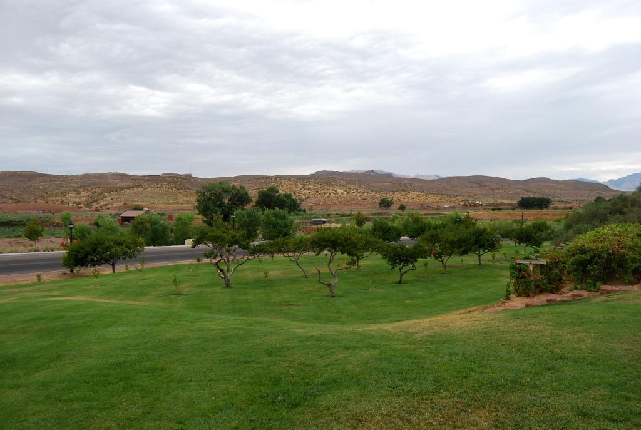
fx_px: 482
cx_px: 320
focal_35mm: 27
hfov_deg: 67.3
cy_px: 215
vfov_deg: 48.1
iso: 100
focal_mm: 18
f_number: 6.3
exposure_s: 1/160
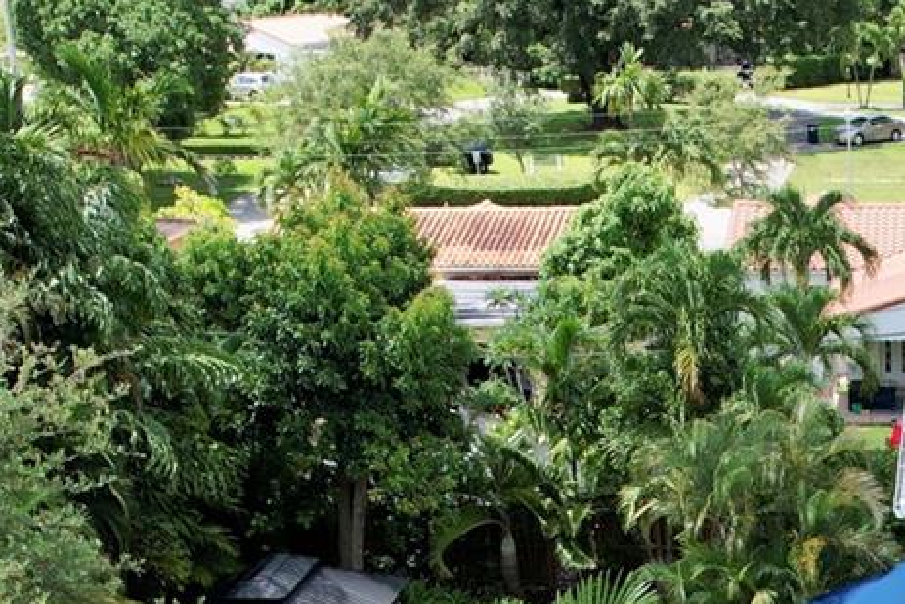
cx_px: 985
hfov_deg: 24.9
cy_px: 977
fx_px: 1911
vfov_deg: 16.0
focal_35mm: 76
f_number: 2.8
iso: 100
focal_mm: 8.38
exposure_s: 1/800
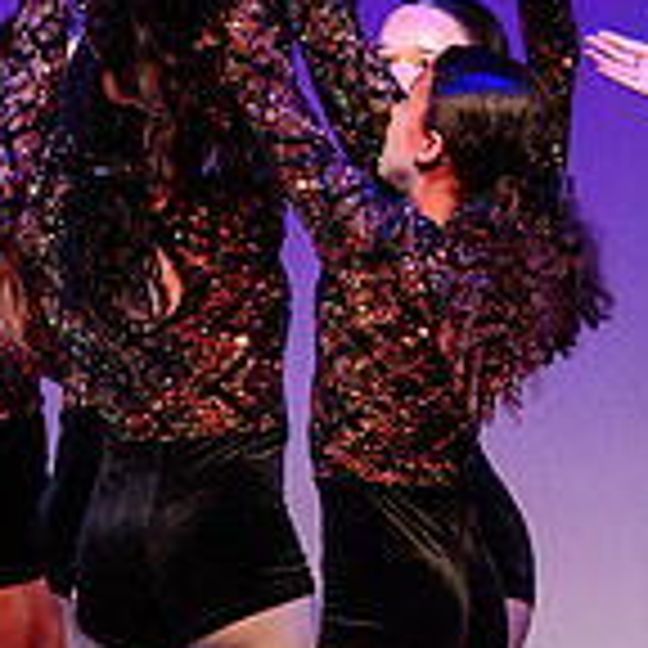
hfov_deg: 3.0
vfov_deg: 3.0
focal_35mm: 589
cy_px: 413
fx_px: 12474
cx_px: 260
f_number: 2.8
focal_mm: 140
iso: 1600
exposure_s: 1/400
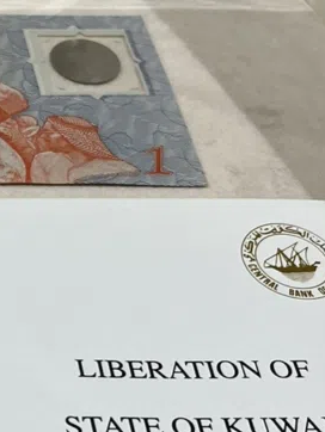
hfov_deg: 13.8
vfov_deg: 20.0
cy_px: 165
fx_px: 1225
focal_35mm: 98
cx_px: -213
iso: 100
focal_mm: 5.1
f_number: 1.6
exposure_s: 1/121
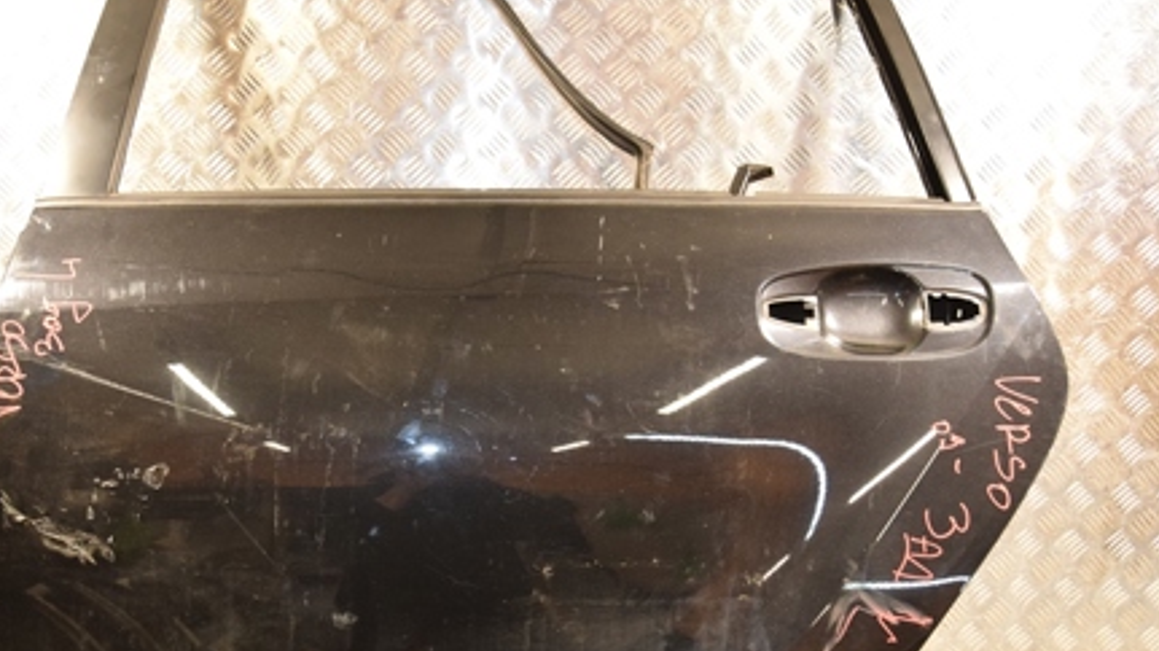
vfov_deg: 28.0
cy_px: 457
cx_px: 454
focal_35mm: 42
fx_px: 1290
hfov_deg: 48.0
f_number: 5
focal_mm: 18
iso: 800
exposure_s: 1/100
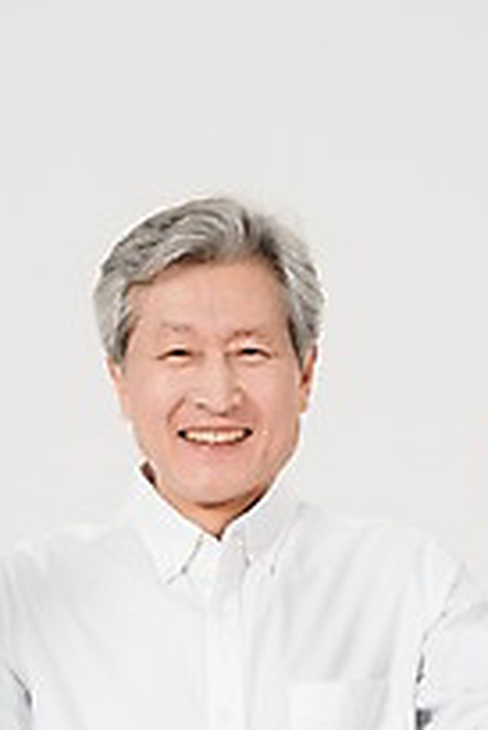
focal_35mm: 117
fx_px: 2375
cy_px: 556
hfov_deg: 11.7
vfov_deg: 17.4
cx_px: 205
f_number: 11
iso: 100
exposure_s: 1/125
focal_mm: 60
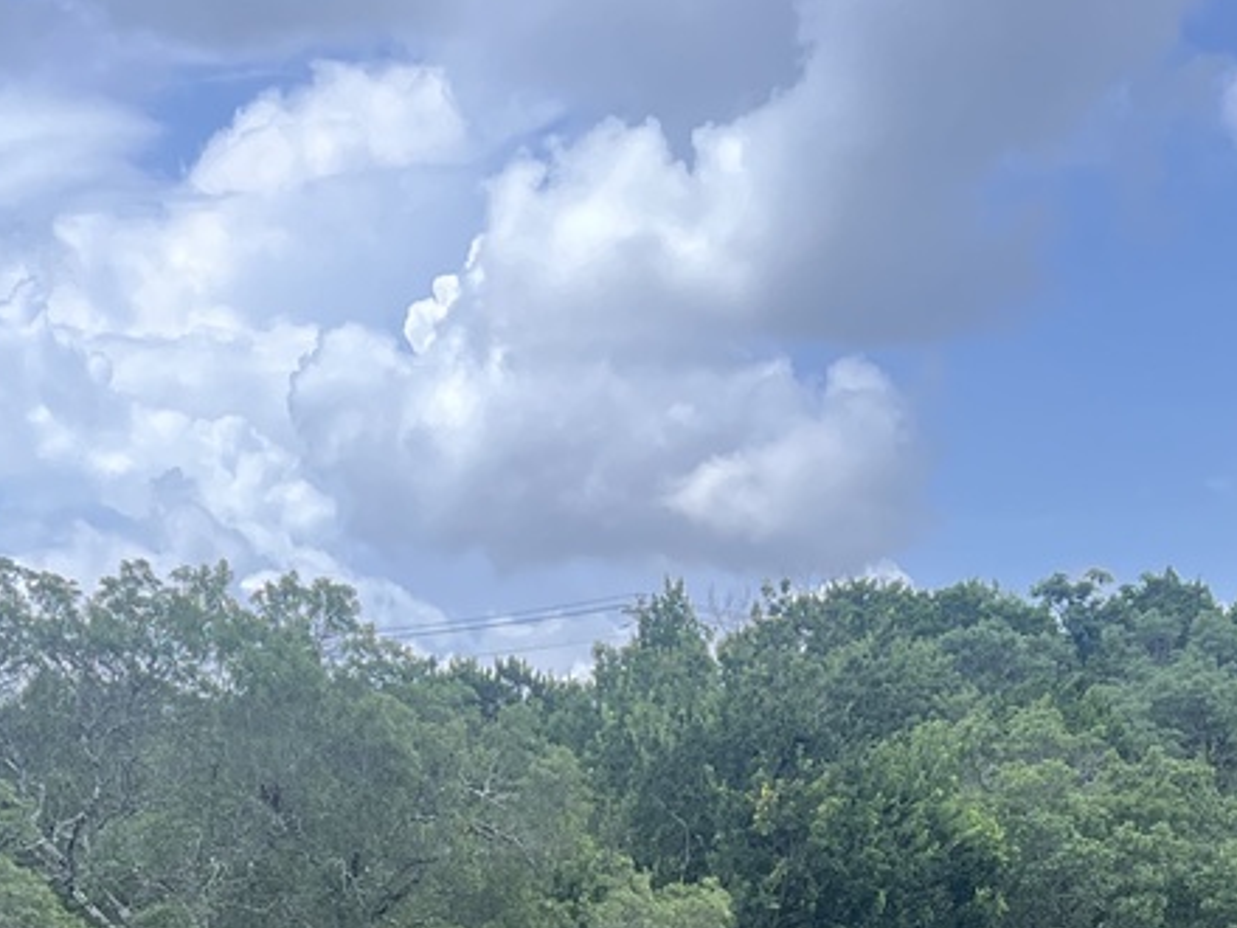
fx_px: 3037
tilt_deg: -10.9
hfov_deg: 23.0
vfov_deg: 15.9
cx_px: 683
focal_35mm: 85
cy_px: 1420
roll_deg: +1.9
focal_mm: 5.7
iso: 50
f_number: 1.5
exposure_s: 1/1597
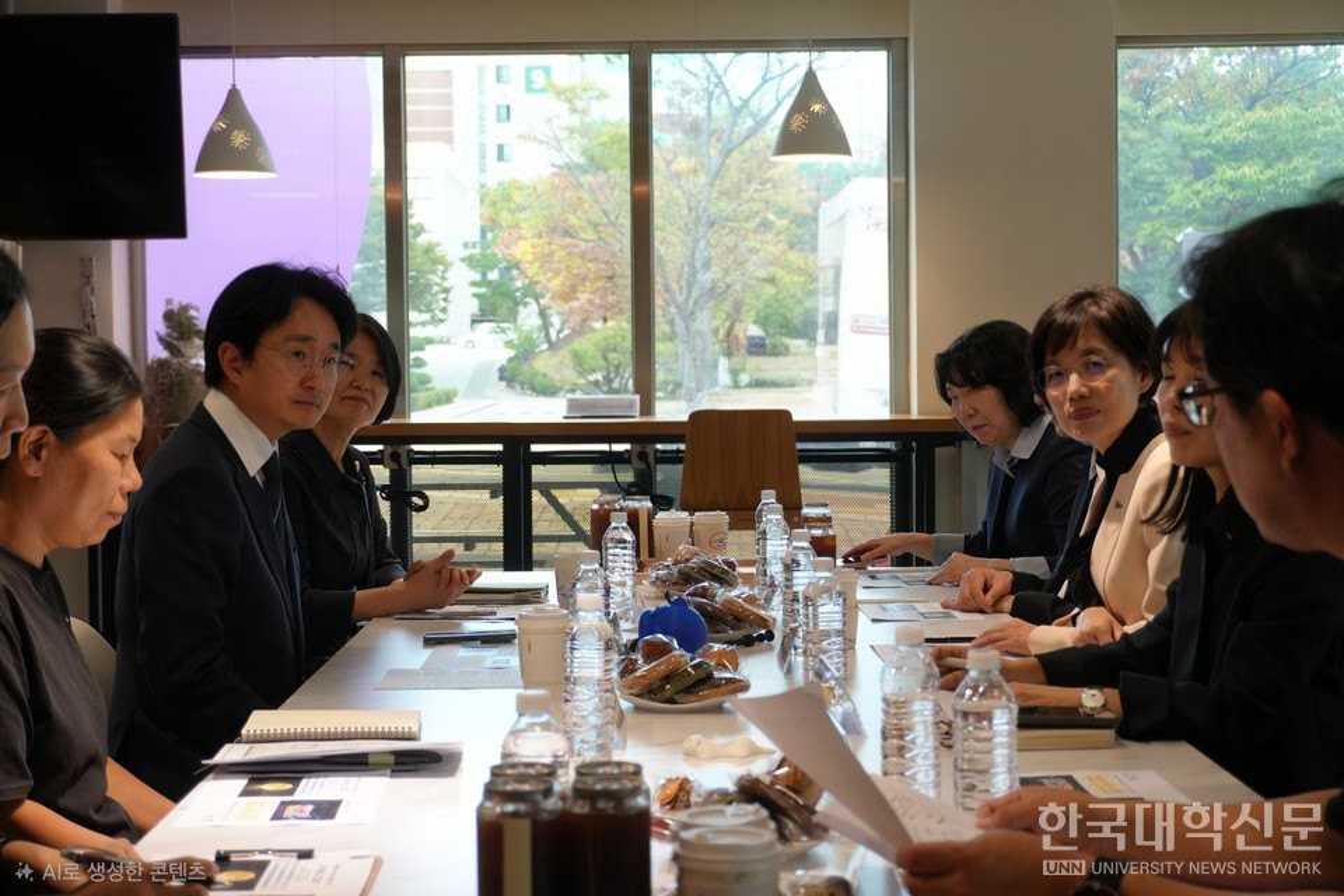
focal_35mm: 58
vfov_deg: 23.2
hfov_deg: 34.2
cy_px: 448
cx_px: 672
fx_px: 2184
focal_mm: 39
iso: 800
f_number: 5.6
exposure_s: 1/161
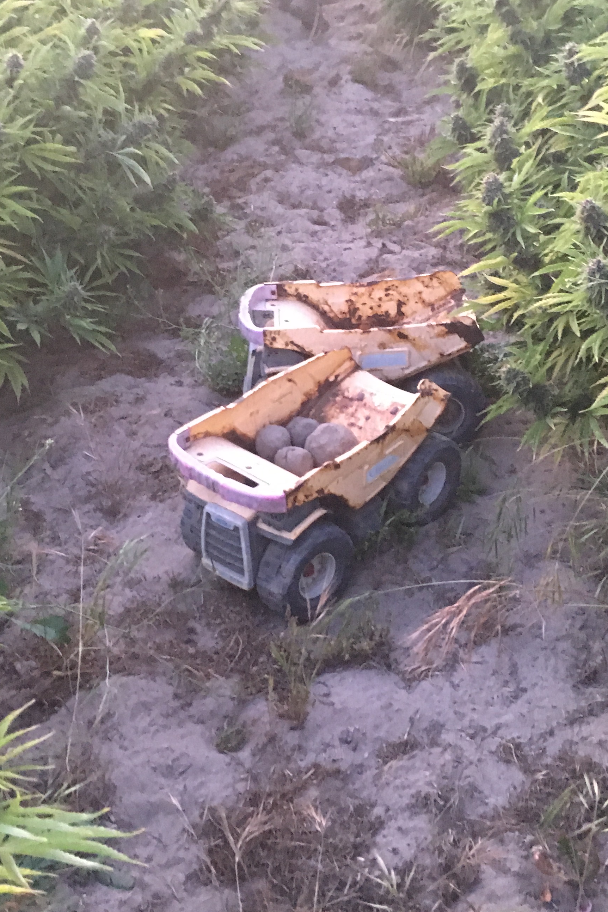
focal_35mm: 47
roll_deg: -2.7
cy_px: 446
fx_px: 1190
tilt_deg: -33.6
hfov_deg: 28.6
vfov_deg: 41.9
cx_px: 336
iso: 250
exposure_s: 1/15
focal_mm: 4.15
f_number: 2.2
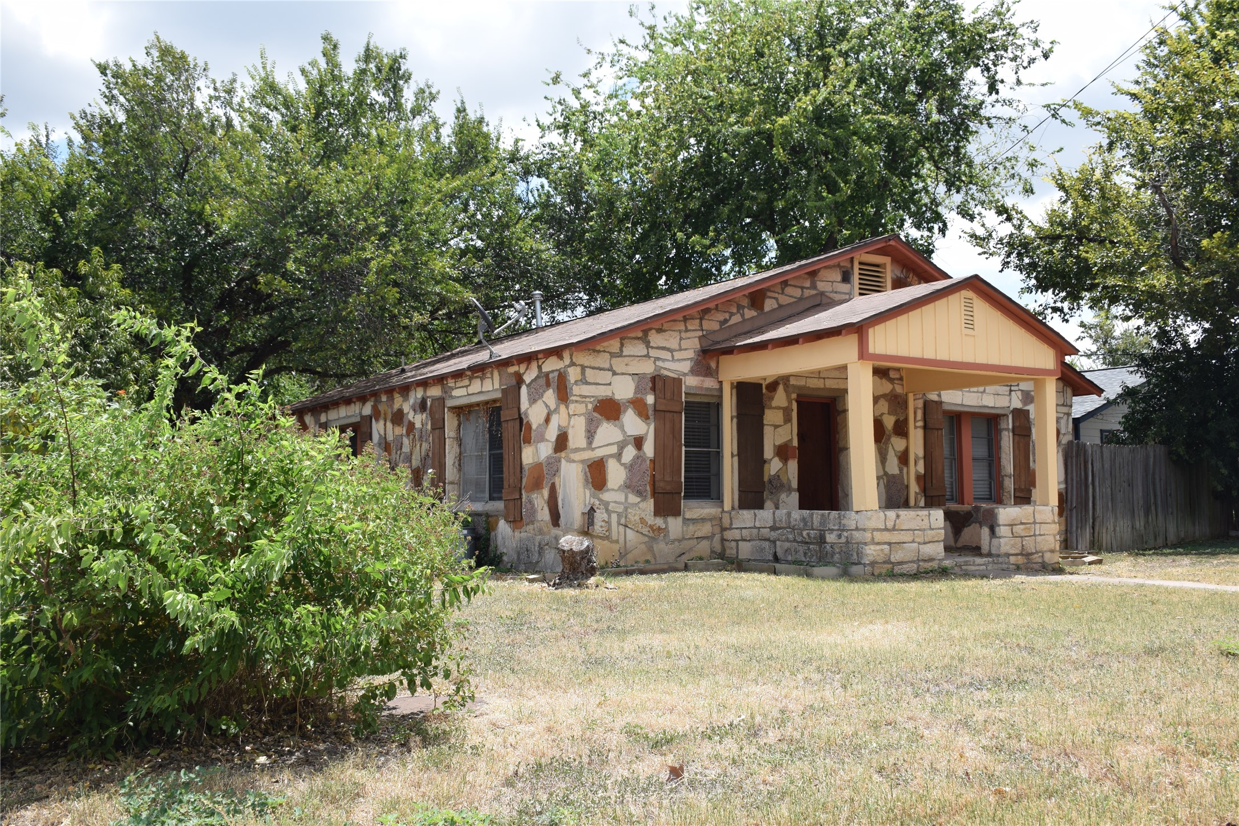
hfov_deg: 57.2
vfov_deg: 40.0
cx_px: 620
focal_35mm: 33
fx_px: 1136
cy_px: 413
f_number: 9.5
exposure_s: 1/350
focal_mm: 22
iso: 200
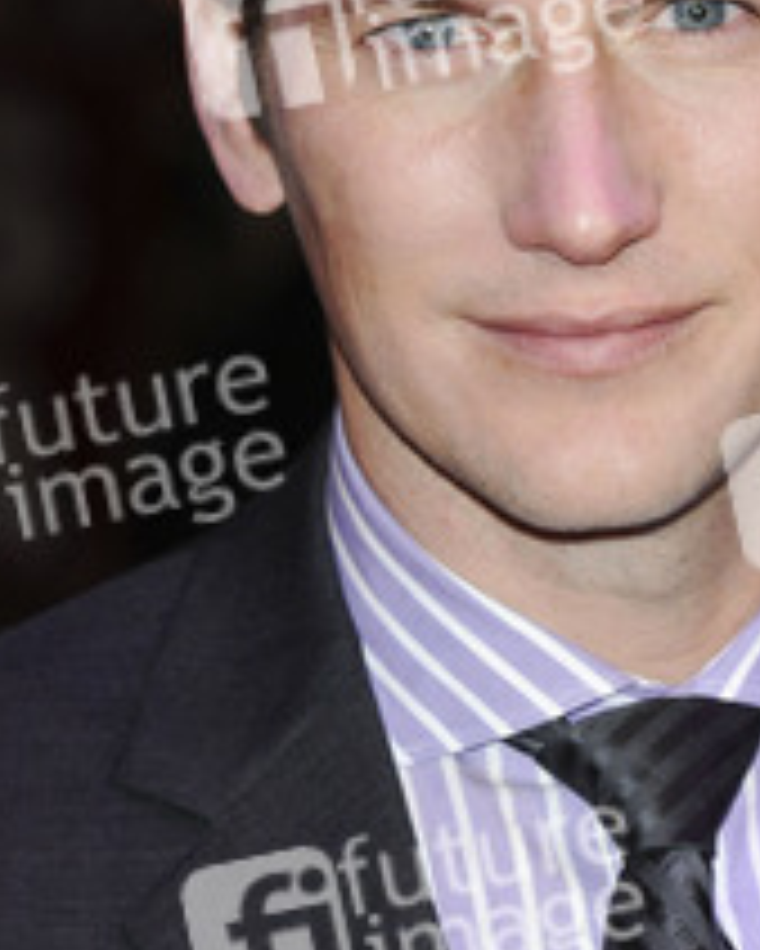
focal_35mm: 230
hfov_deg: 6.7
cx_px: 546
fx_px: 6462
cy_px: 239
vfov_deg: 8.4
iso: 400
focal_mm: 86
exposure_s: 1/200
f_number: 4.5
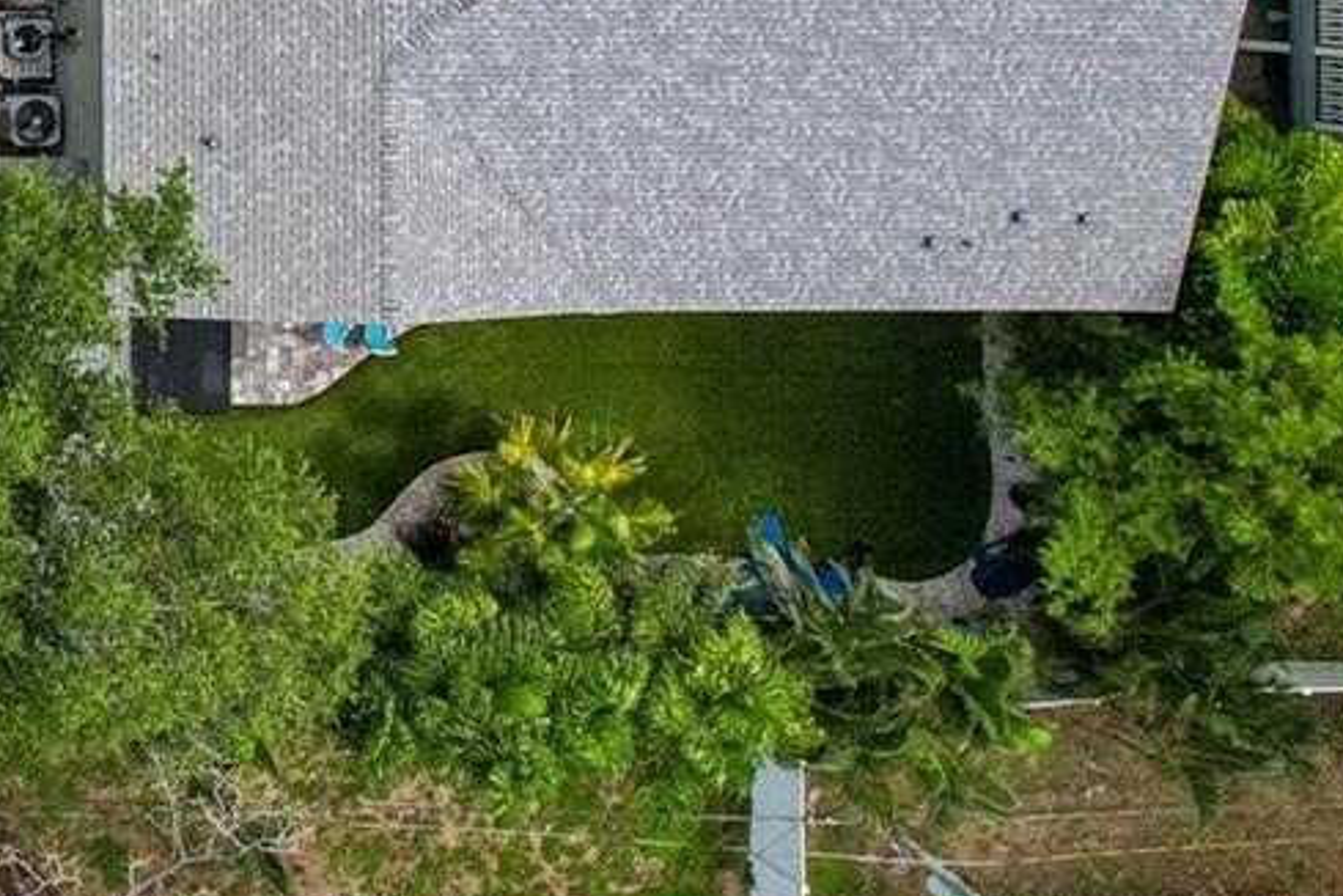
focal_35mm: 72
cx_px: -816
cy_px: -192
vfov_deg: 18.0
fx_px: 2686
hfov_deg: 21.9
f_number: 2.8
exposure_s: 1/500
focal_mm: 8.4
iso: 200
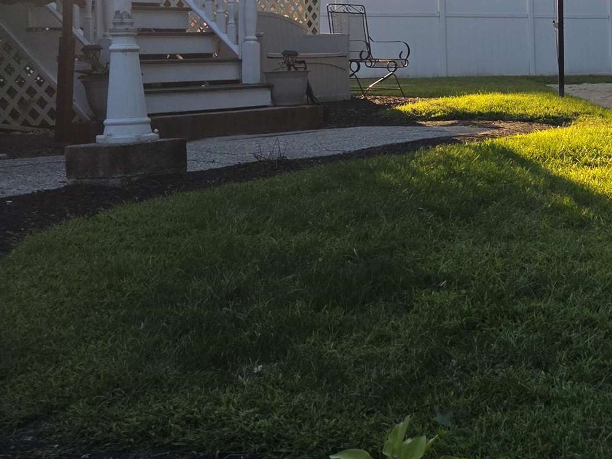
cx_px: 893
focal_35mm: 69
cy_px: 67
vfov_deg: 21.0
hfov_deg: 23.2
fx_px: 1220
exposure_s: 1/2905
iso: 80
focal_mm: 6.3
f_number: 1.7
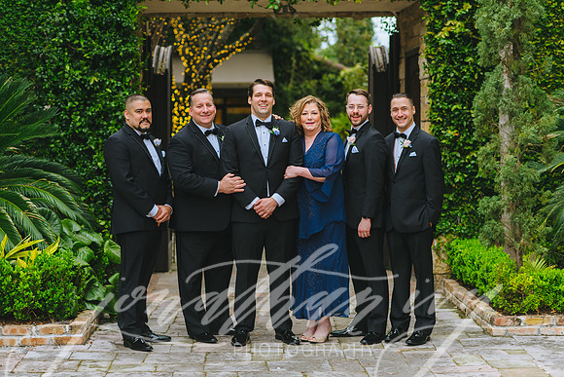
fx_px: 1332
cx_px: 282
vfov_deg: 16.1
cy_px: 188
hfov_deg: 23.9
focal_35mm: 85
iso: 400
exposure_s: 1/800
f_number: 2.8
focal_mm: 85
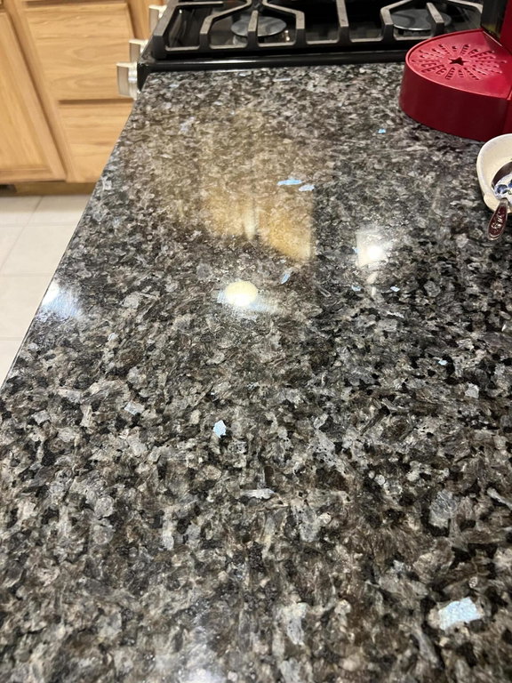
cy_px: 342
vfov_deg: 67.3
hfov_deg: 53.1
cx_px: 256
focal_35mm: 26
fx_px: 513
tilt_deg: -48.3
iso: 500
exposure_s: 1/40
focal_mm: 5.7
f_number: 1.5
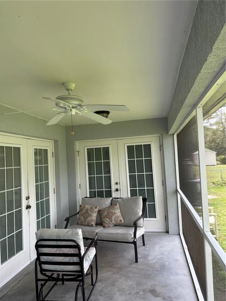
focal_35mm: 26
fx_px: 226
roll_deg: +1.8
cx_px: 113
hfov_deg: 53.1
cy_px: 150
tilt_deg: +3.8
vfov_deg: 67.3
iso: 64
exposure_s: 1/489
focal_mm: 5.96
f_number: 1.6
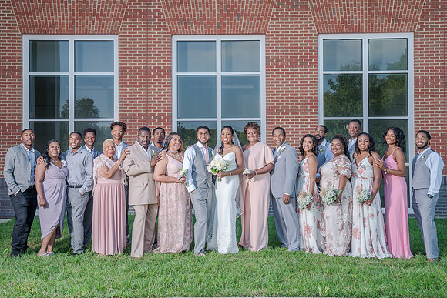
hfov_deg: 43.0
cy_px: 140
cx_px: 224
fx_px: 567
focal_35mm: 46
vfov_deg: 29.5
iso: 200
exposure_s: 1/200
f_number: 5.6
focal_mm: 43
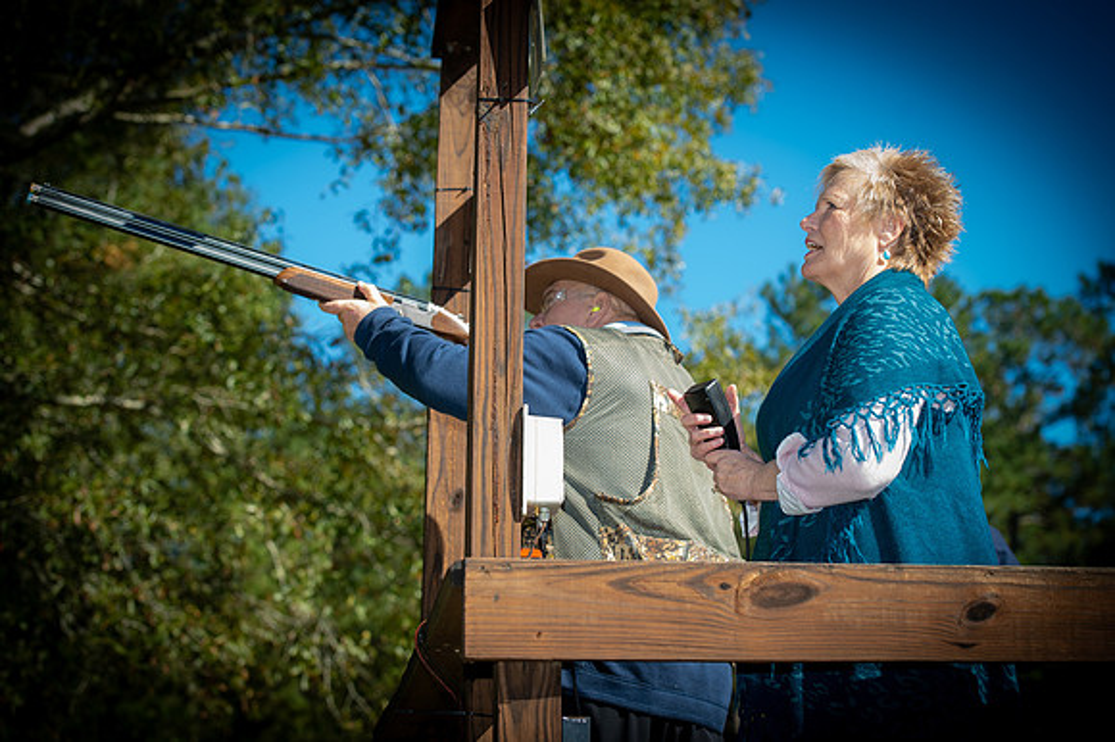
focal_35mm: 73
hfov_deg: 27.8
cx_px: 558
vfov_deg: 18.7
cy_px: 371
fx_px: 2256
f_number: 4.5
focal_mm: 70
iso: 125
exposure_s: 1/200
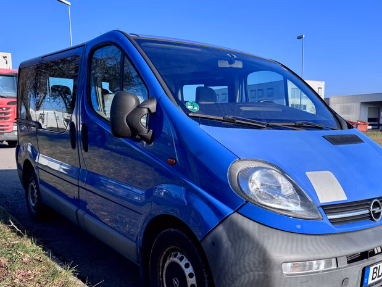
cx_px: 218
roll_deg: +1.1
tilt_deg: -8.8
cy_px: 172
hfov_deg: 58.1
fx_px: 342
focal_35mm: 31
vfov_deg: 45.3
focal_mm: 6.76
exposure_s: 1/2959
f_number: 1.78
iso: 80
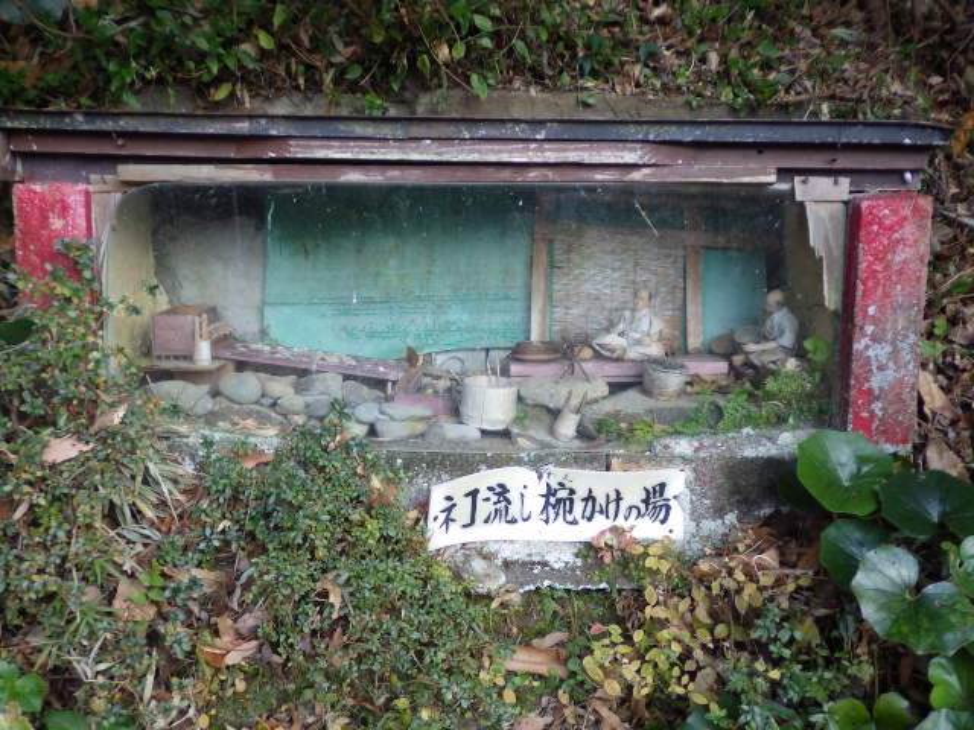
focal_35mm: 39
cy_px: 365
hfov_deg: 47.9
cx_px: 487
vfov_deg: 36.8
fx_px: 1097
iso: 125
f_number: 2.7
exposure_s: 1/60
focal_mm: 6.9
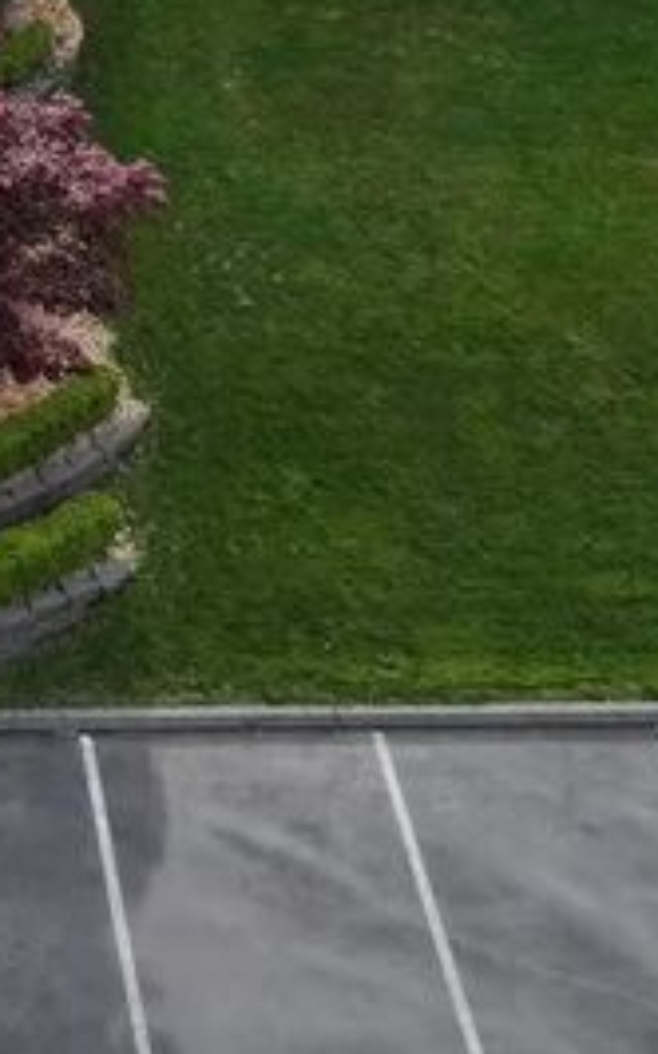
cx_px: -246
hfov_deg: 12.8
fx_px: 2815
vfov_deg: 19.0
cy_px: -458
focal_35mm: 98
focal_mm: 12.29
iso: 100
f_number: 6.3
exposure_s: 1/120
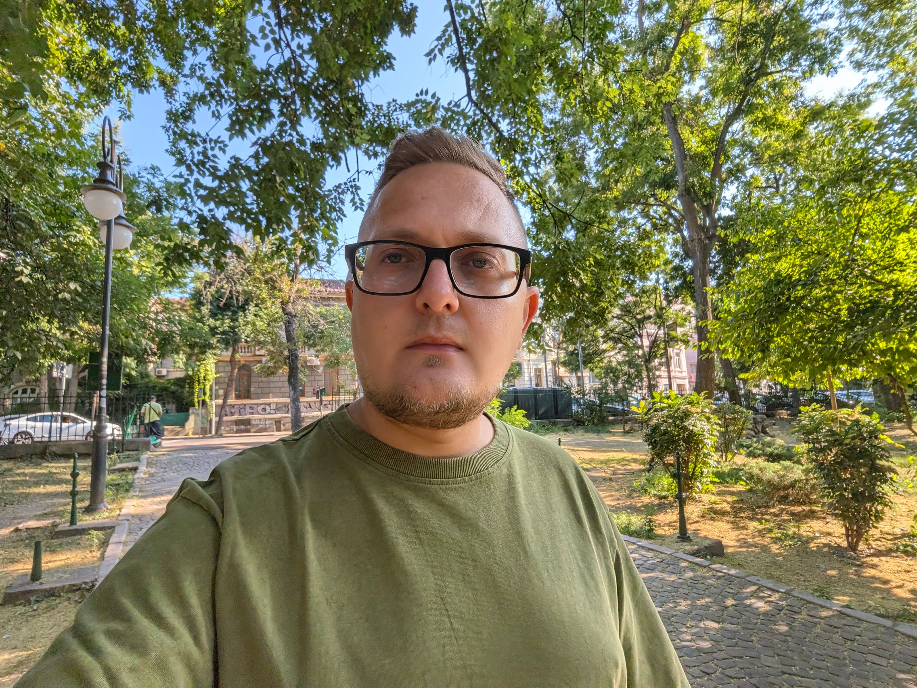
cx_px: 458
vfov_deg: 71.6
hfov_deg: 87.8
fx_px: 477
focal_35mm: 18
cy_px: 344
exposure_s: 1/636
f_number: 2.2
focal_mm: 2.71
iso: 56
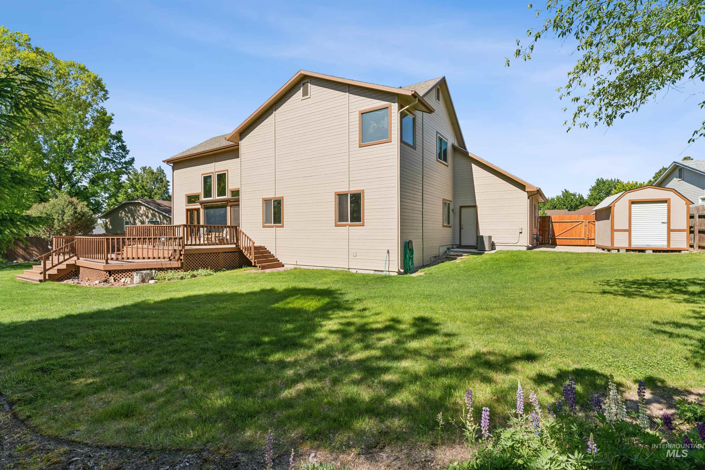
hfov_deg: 93.6
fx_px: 331
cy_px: 235
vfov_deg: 70.8
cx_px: 352
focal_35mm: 17
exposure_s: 1/250
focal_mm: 16.9
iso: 400
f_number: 13
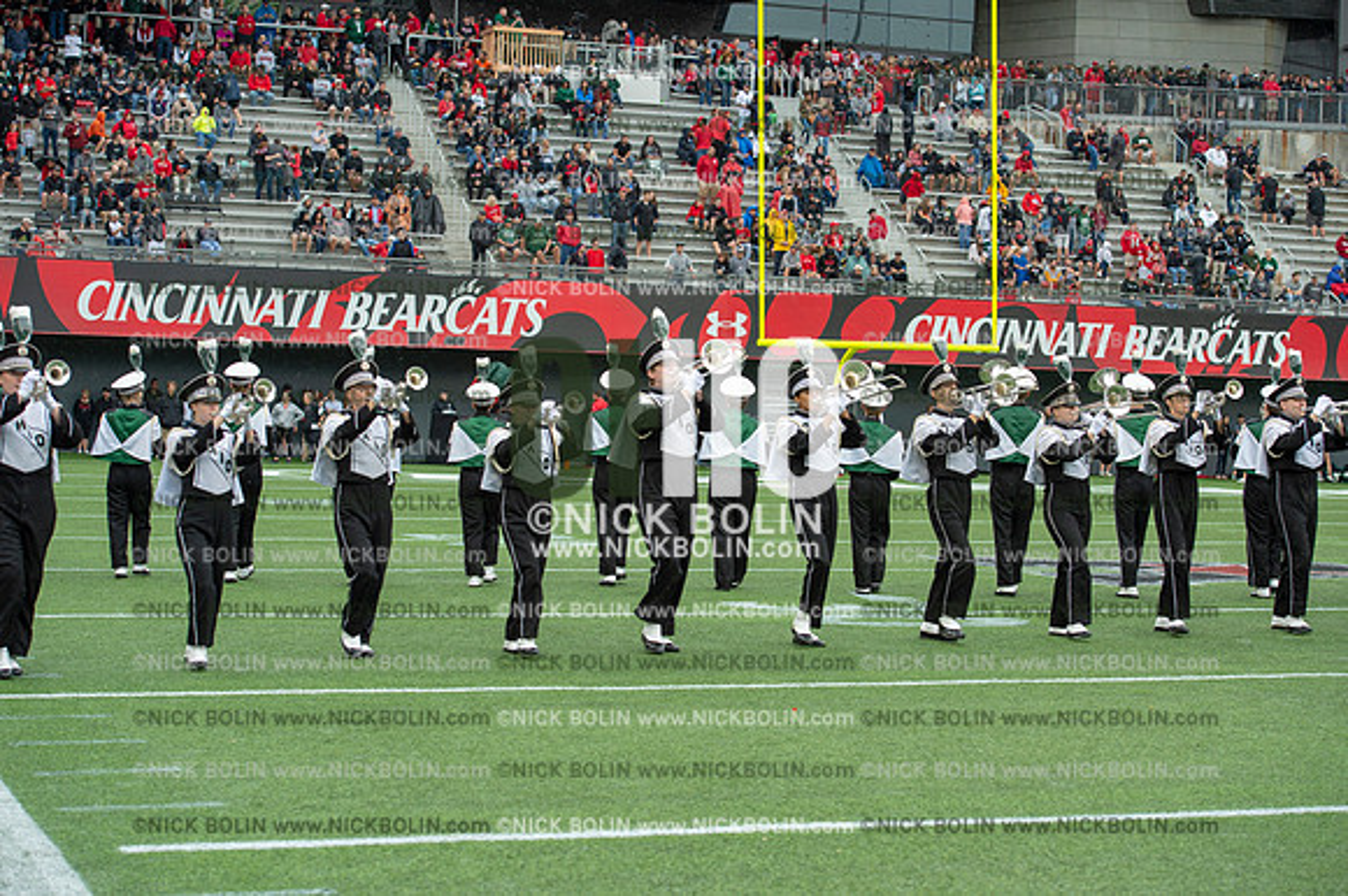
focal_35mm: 70
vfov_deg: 19.4
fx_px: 2620
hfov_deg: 28.9
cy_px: 448
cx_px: 674
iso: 400
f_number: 4
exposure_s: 1/500
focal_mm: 70
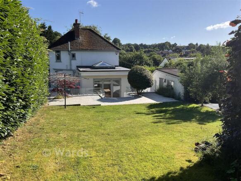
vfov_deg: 48.2
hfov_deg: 61.7
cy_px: 90
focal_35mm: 29
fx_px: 202
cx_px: 120
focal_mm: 3
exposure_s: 1/1490
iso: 16
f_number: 1.8
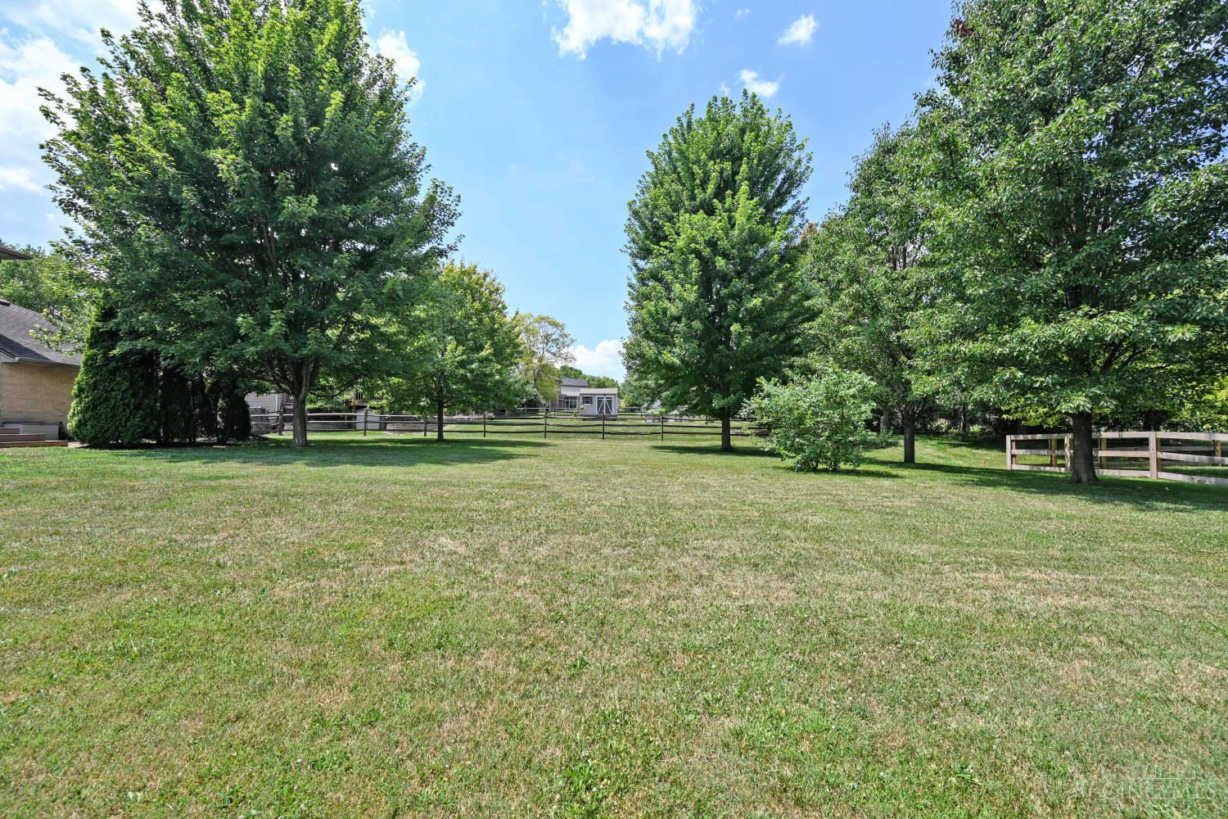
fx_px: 478
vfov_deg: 81.2
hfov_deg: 104.3
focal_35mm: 14
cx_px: 614
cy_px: 410
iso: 100
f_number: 6.3
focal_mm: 14
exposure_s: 1/320
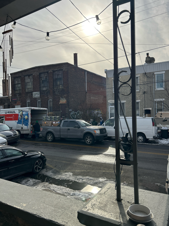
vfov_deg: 67.3
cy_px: 113
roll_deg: +1.1
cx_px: 84
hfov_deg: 53.1
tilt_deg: -1.4
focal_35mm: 26
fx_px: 169
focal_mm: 5.7
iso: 50
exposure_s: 1/8696
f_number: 1.5
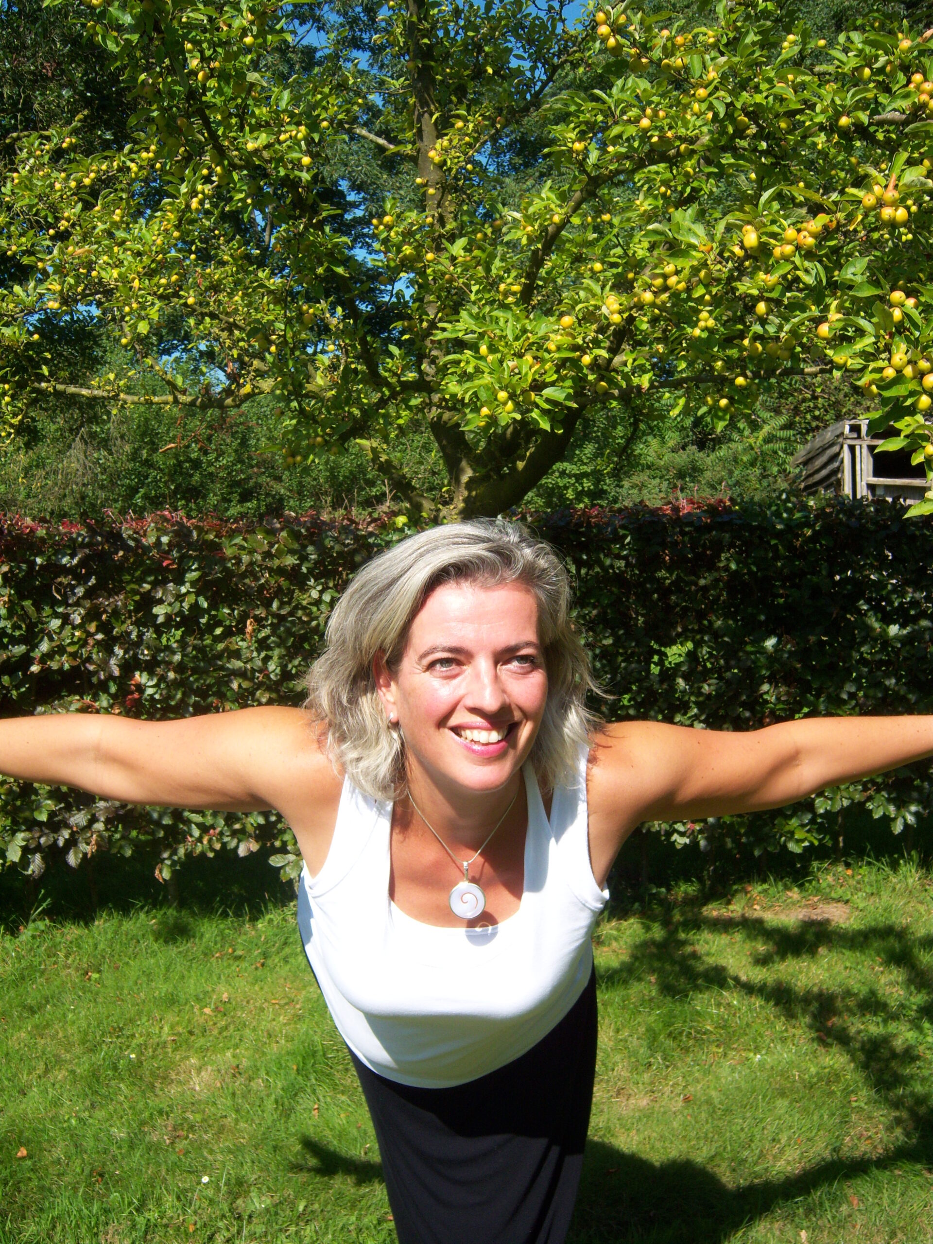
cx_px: 466
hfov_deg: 39.7
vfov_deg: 51.4
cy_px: 622
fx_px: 1294
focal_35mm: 36
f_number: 4.8
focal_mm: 7.5
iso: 80
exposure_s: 1/400
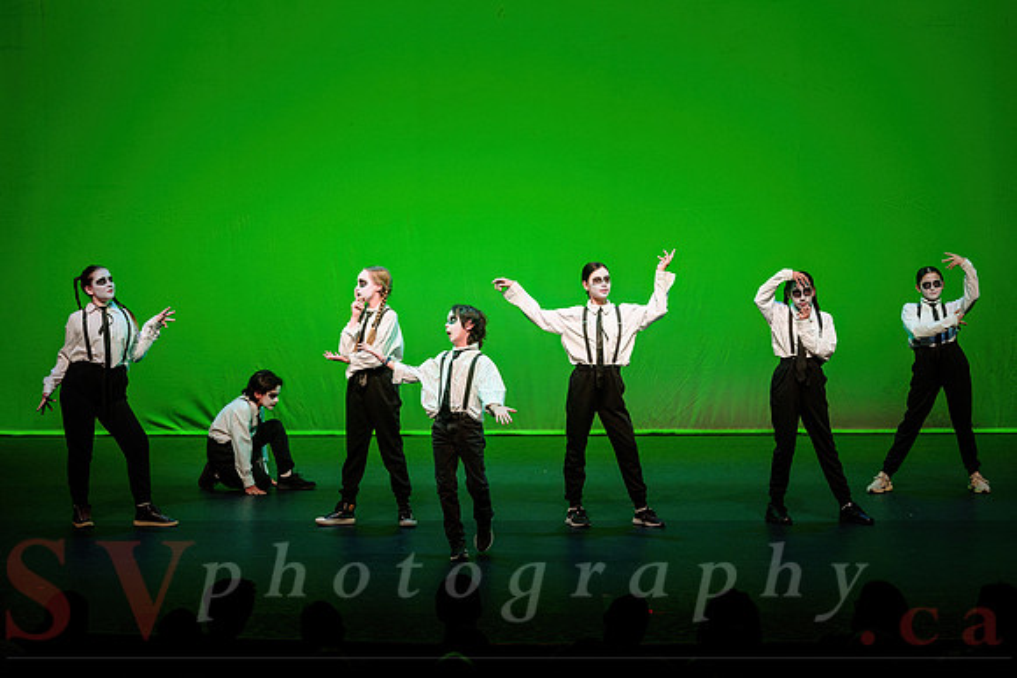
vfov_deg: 13.5
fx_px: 2862
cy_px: 324
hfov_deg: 20.2
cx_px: 486
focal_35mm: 101
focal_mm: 95
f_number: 3.5
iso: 1250
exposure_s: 1/250
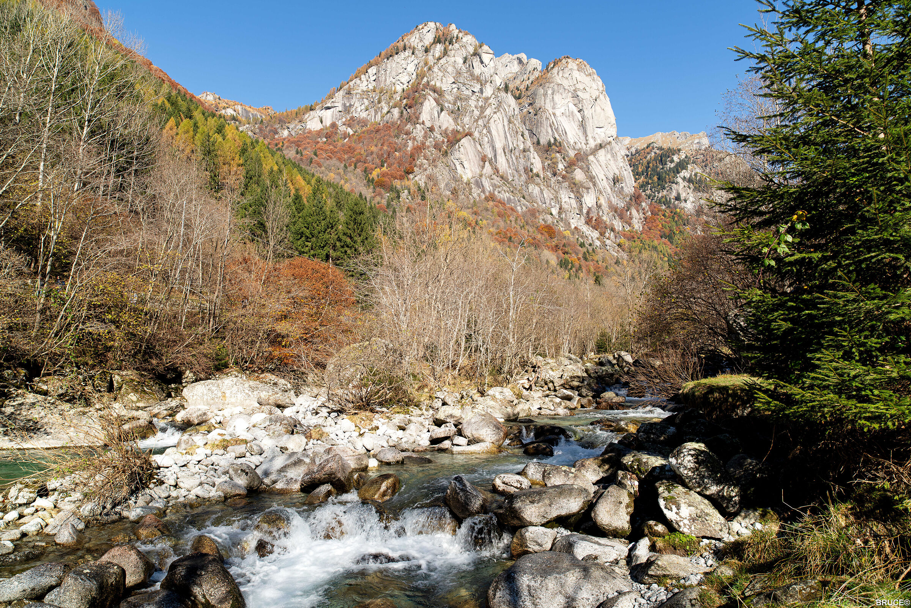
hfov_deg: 81.2
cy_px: 304
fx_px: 531
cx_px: 456
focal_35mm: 21
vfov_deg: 59.5
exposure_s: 1/125
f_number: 8
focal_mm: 21
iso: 64
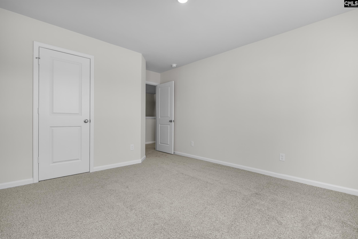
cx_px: 179
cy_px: 120
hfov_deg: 95.0
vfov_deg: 72.1
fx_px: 164
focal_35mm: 16
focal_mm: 11
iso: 200
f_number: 6.3
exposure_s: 1/10
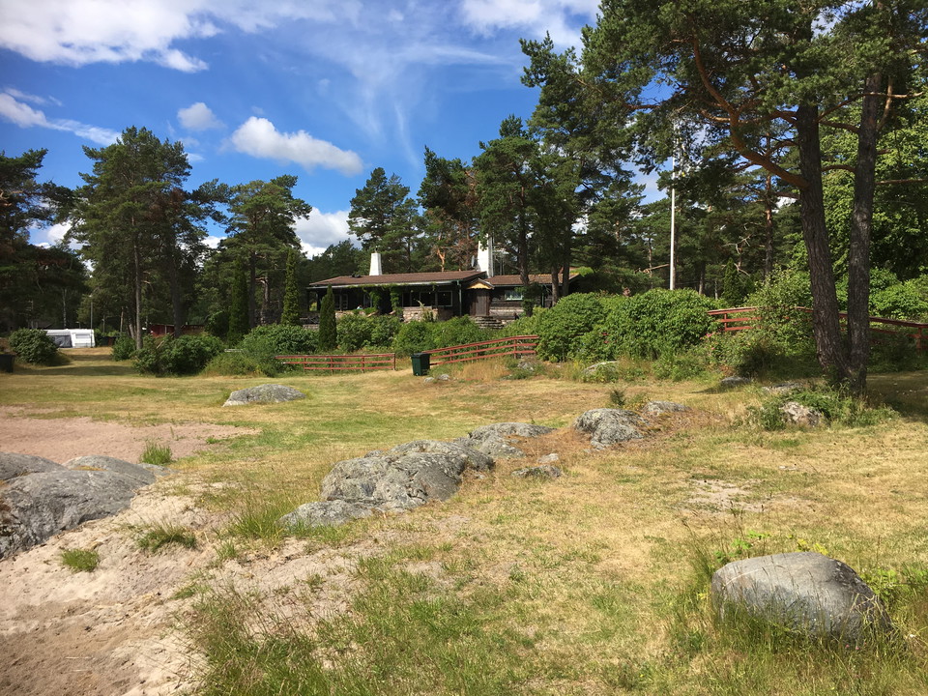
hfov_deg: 61.7
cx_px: 464
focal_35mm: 29
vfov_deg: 48.2
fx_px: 777
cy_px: 348
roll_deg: -0.4
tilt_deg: +0.1
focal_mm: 4.15
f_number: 2.2
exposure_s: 1/1876
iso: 25
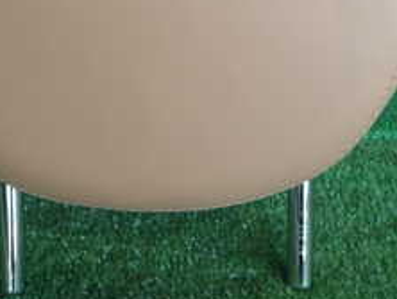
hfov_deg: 24.1
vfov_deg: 17.9
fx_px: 930
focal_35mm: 81
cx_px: 163
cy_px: 9
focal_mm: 5.4
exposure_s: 1/100
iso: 200
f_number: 2.3
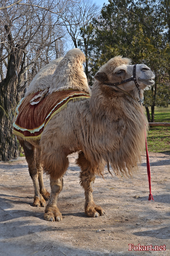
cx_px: 85
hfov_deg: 25.1
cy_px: 128
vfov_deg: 36.9
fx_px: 382
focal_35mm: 54
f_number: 6.3
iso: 100
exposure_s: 1/200
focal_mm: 36
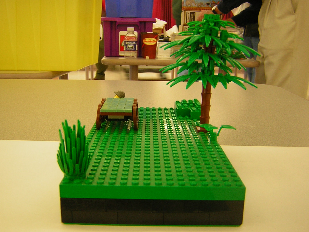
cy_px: 116
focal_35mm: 40
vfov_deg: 36.0
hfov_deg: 46.8
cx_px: 154
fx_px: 357
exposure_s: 1/5.5
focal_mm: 5.2
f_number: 2.7
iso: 57
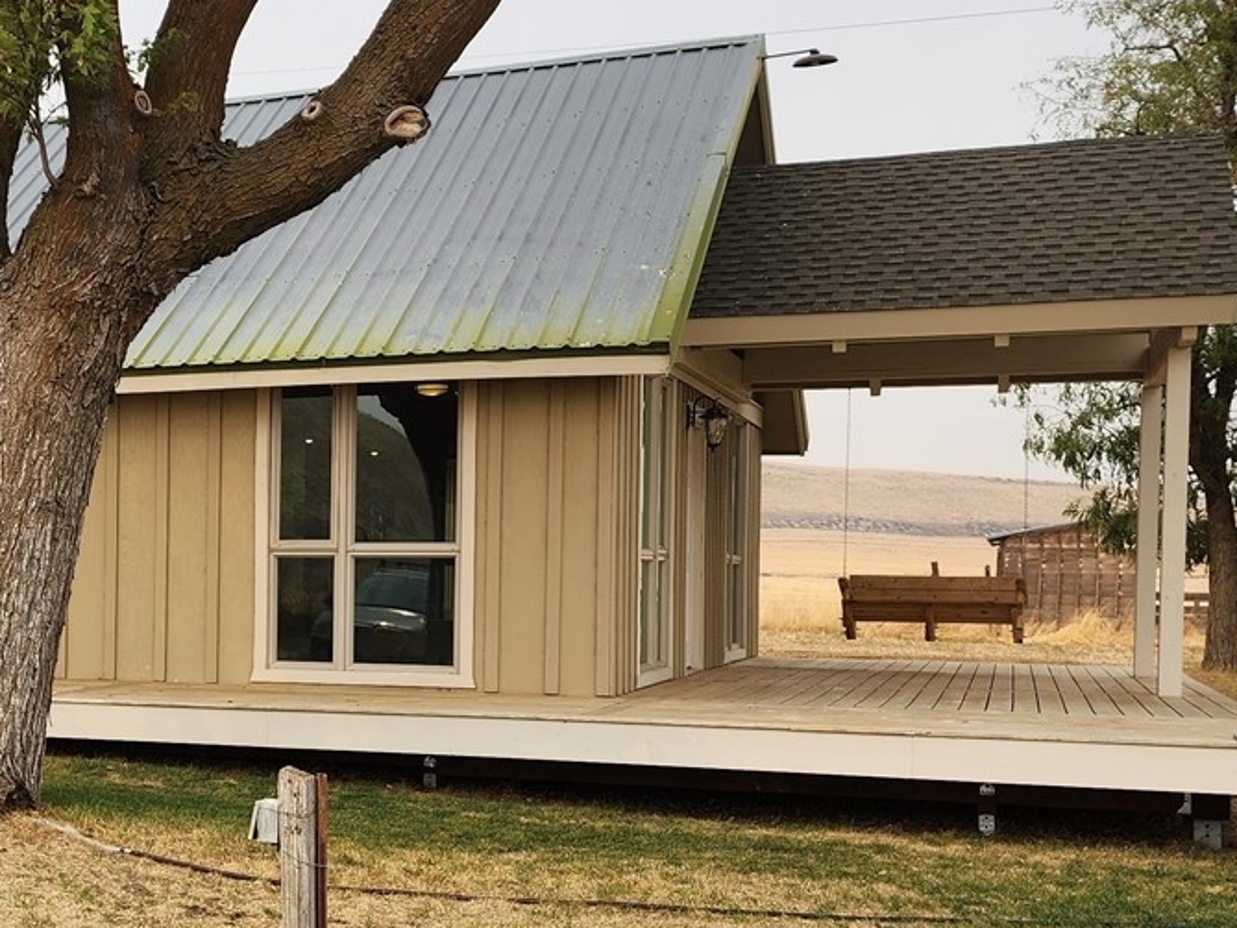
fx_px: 1966
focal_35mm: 55
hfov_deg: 33.0
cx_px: 105
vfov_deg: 26.5
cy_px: 593
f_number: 1.8
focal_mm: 6.4
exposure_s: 1/994
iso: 12
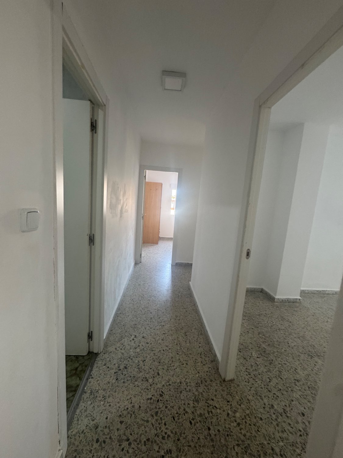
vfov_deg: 102.1
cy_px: 229
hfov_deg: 85.7
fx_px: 185
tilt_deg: -9.3
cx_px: 172
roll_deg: -4.6
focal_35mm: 14
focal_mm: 2.22
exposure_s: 1/50
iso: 200
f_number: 2.2
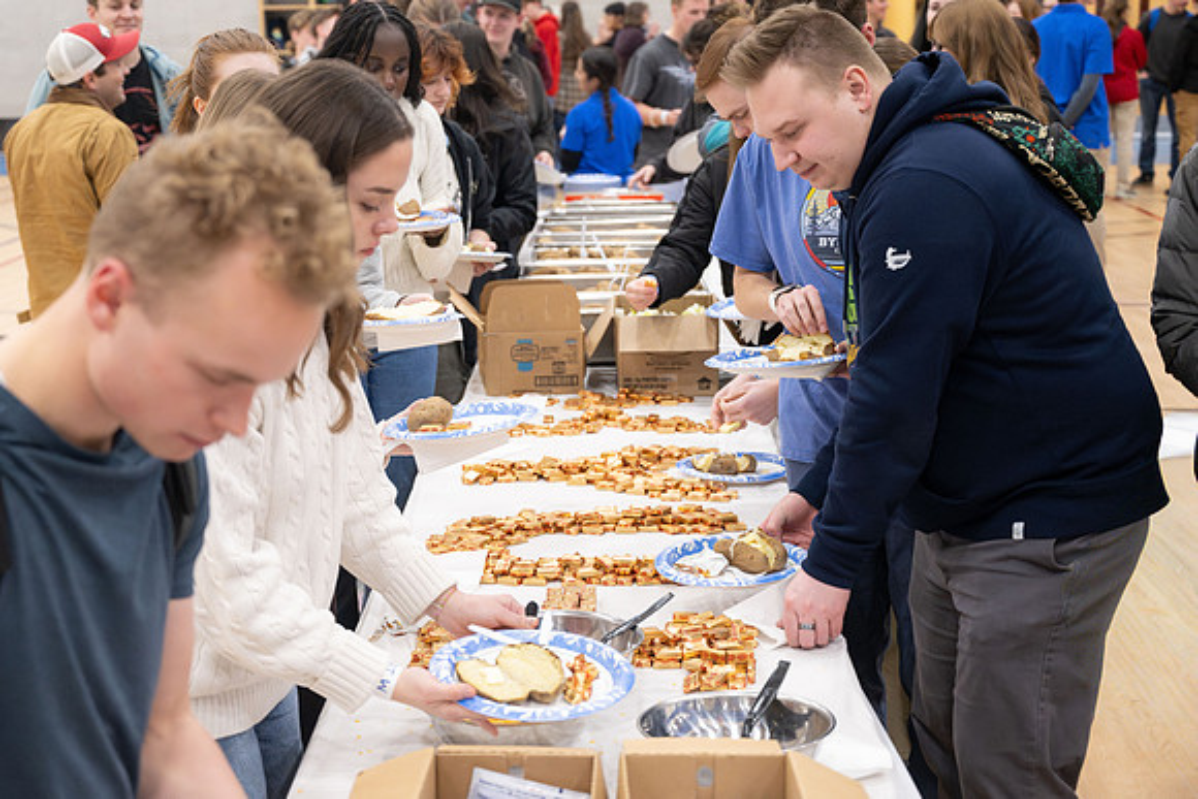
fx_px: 1977
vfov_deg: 22.8
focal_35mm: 59
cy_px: 364
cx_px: 527
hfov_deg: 33.7
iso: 3200
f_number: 4
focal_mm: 53
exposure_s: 1/200
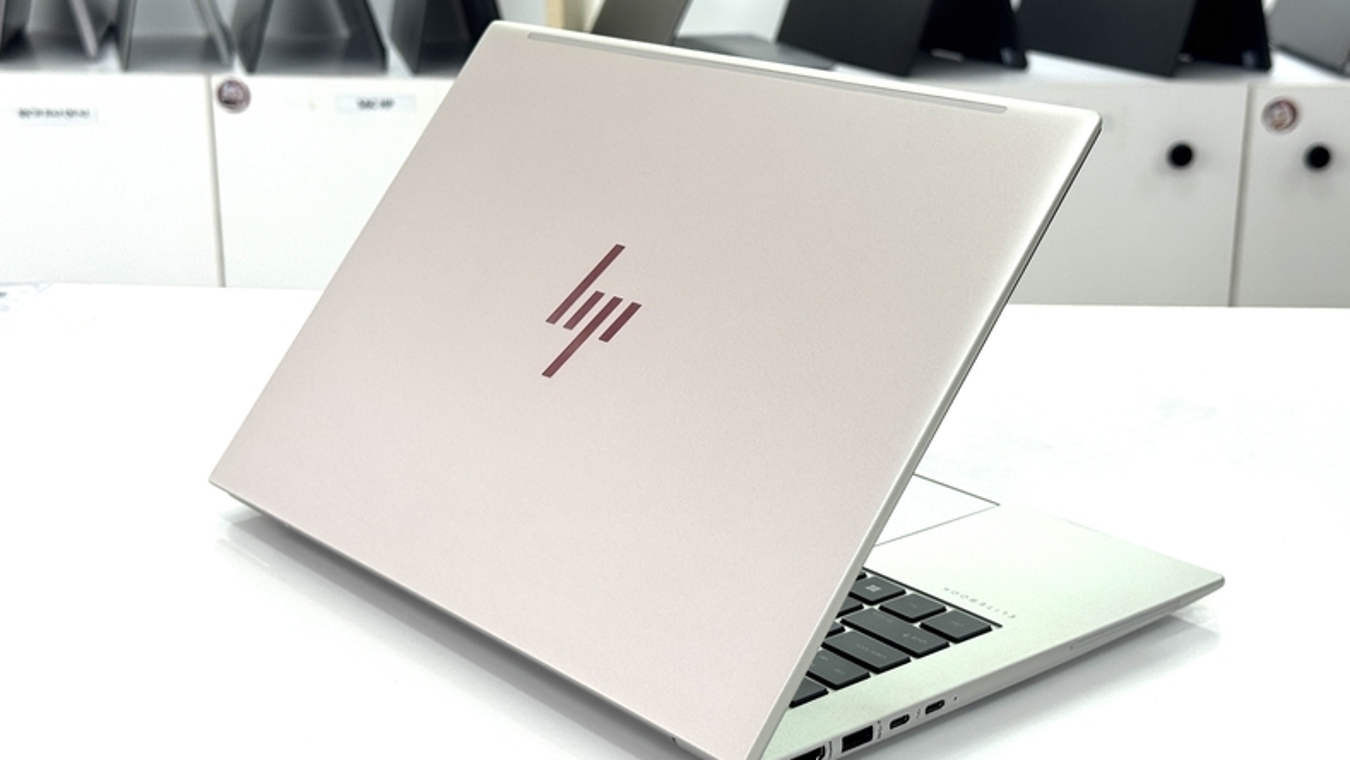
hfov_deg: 39.2
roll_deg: +0.6
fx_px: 1897
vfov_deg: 22.6
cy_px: 365
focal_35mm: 53
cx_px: 683
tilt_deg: -16.9
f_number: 1.78
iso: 50
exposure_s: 1/156
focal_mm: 6.76
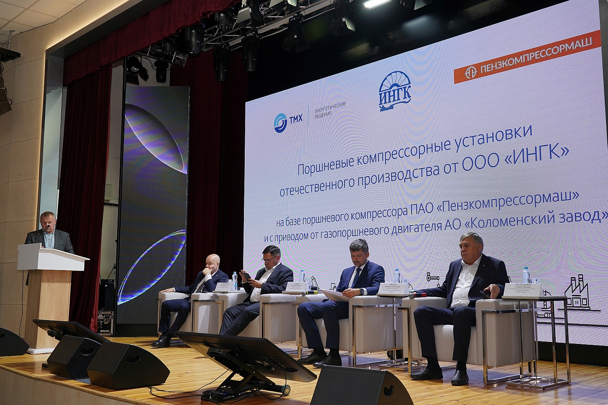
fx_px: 608
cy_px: 202
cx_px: 304
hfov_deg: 53.1
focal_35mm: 36
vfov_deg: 36.9
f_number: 5.6
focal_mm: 36
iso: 640
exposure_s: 1/160
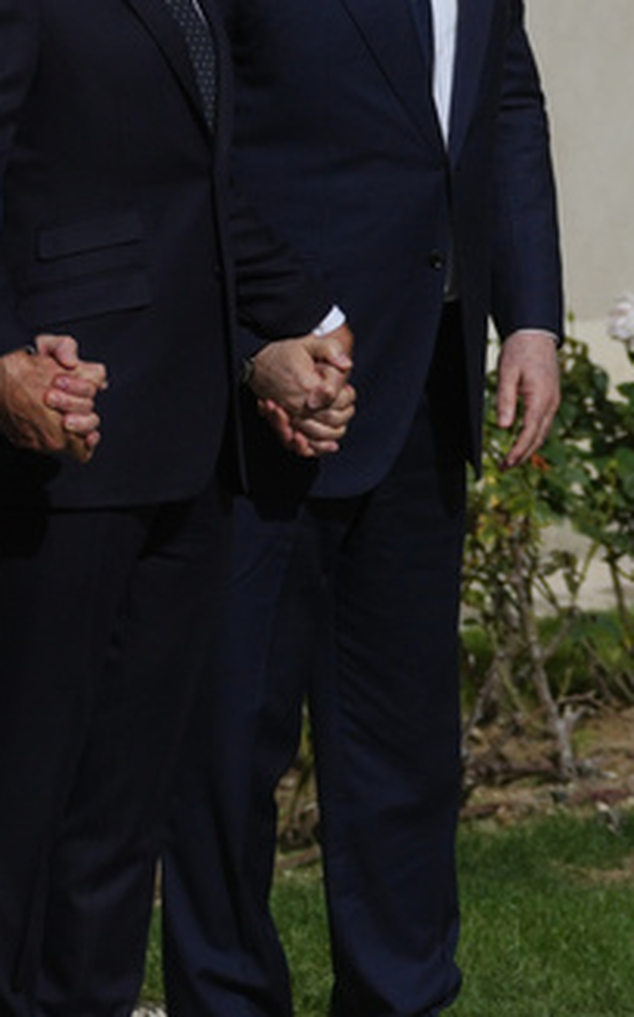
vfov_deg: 5.0
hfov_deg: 3.1
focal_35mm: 421
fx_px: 11654
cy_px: 261
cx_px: 6
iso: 400
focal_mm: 132
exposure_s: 1/8000
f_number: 5.6
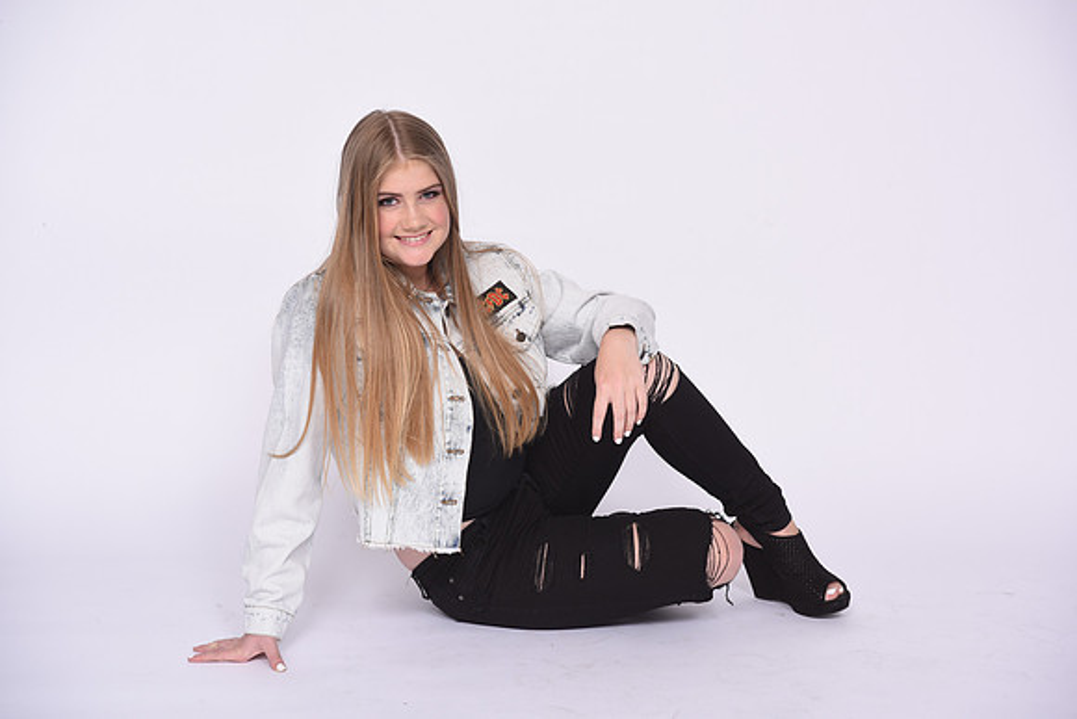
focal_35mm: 55
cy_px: 360
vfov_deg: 24.6
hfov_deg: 36.2
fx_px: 1646
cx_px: 538
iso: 160
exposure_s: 1/125
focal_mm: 55
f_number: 9
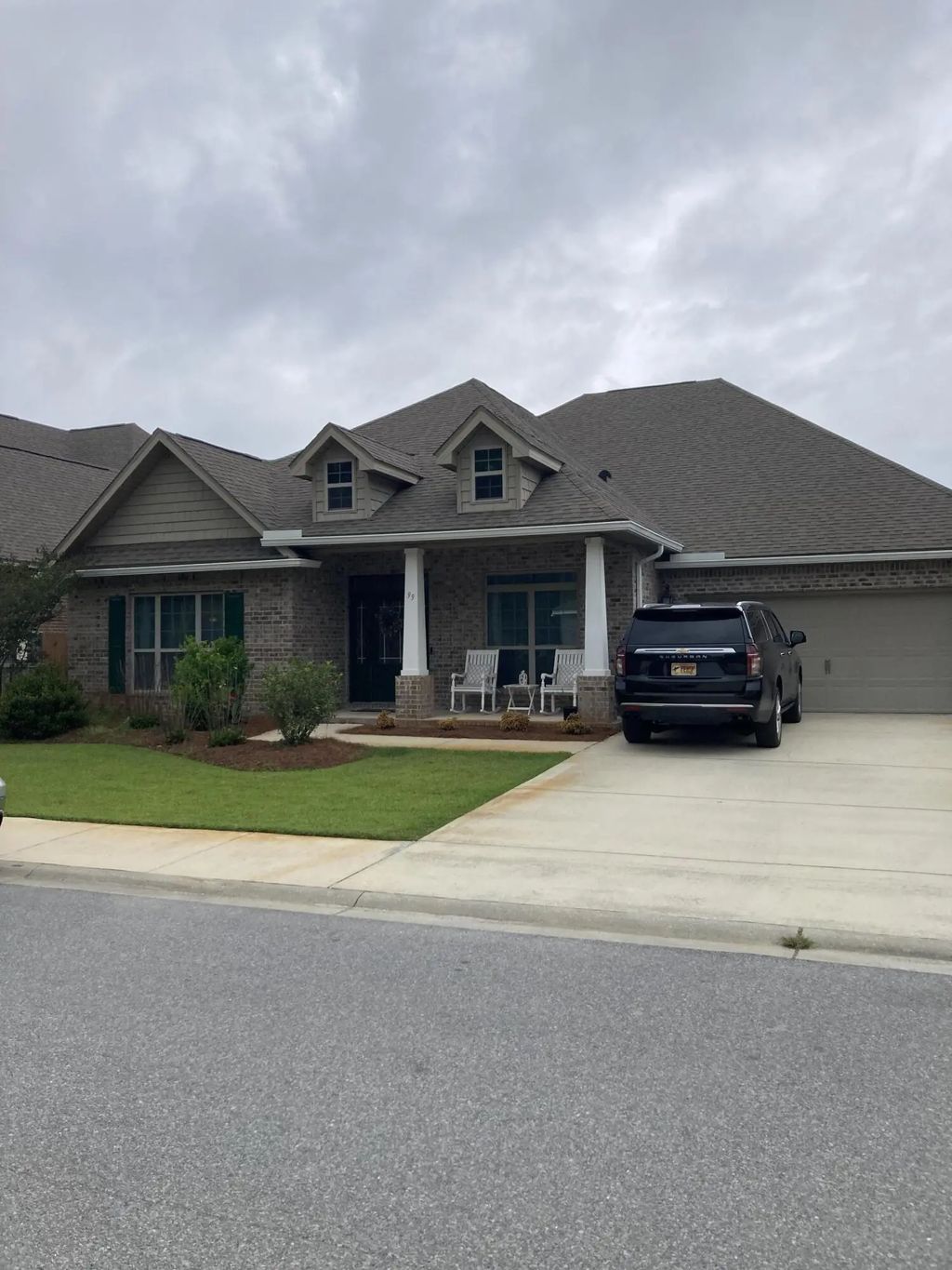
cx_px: 476
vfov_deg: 63.4
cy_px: 635
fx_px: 1027
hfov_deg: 49.8
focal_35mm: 28
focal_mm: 3.99
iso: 25
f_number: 1.8
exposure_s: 1/2825
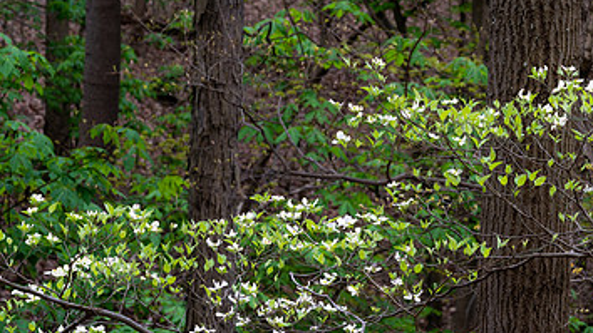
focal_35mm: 275
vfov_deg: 4.4
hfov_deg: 7.8
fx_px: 4323
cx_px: 405
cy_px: 141
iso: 100
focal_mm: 160
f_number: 11
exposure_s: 1/30
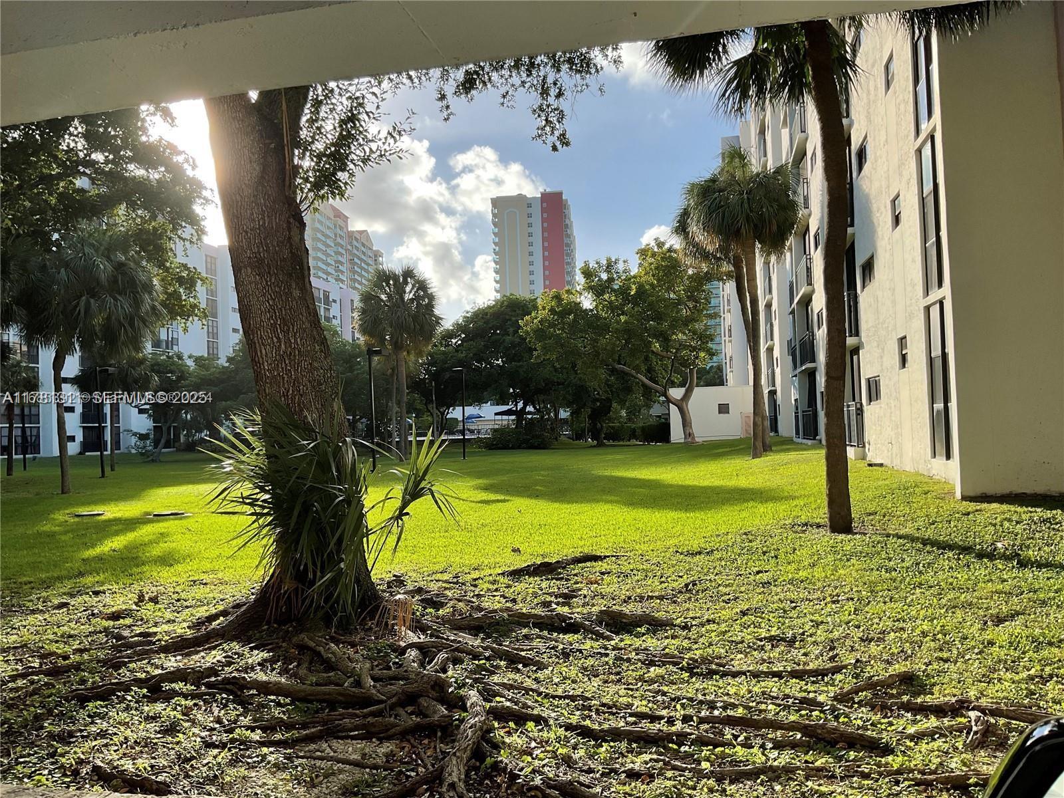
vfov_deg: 48.2
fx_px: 891
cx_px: 532
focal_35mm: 29
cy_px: 399
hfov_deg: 61.7
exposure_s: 1/1076
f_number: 1.8
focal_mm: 3
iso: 16
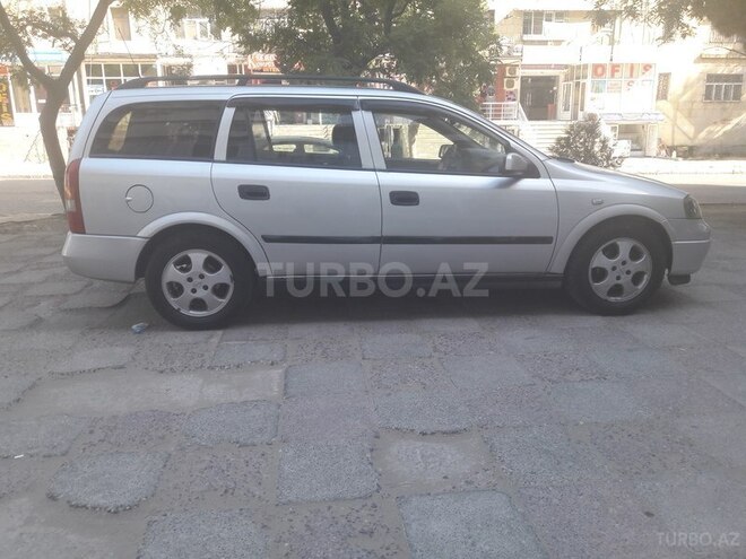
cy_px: 280
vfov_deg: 49.7
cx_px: 373
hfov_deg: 63.4
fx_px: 603
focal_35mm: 28
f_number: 1.9
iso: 40
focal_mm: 3.7
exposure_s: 1/140
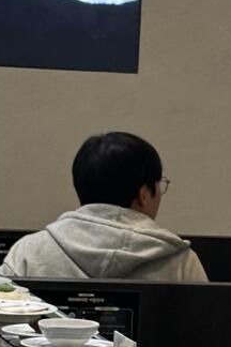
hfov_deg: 6.1
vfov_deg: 9.2
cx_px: 309
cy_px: 348
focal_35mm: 222
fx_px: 2137
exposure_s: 1/57
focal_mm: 6.86
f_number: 1.78
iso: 125
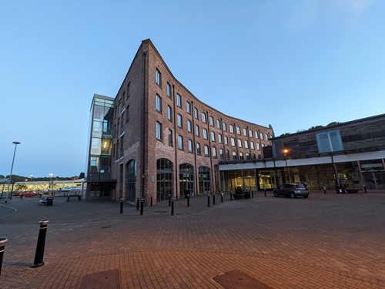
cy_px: 144
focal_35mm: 16
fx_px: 178
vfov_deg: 78.1
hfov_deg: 94.5
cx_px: 192
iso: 261
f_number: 2.2
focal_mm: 2.35
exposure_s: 1/50
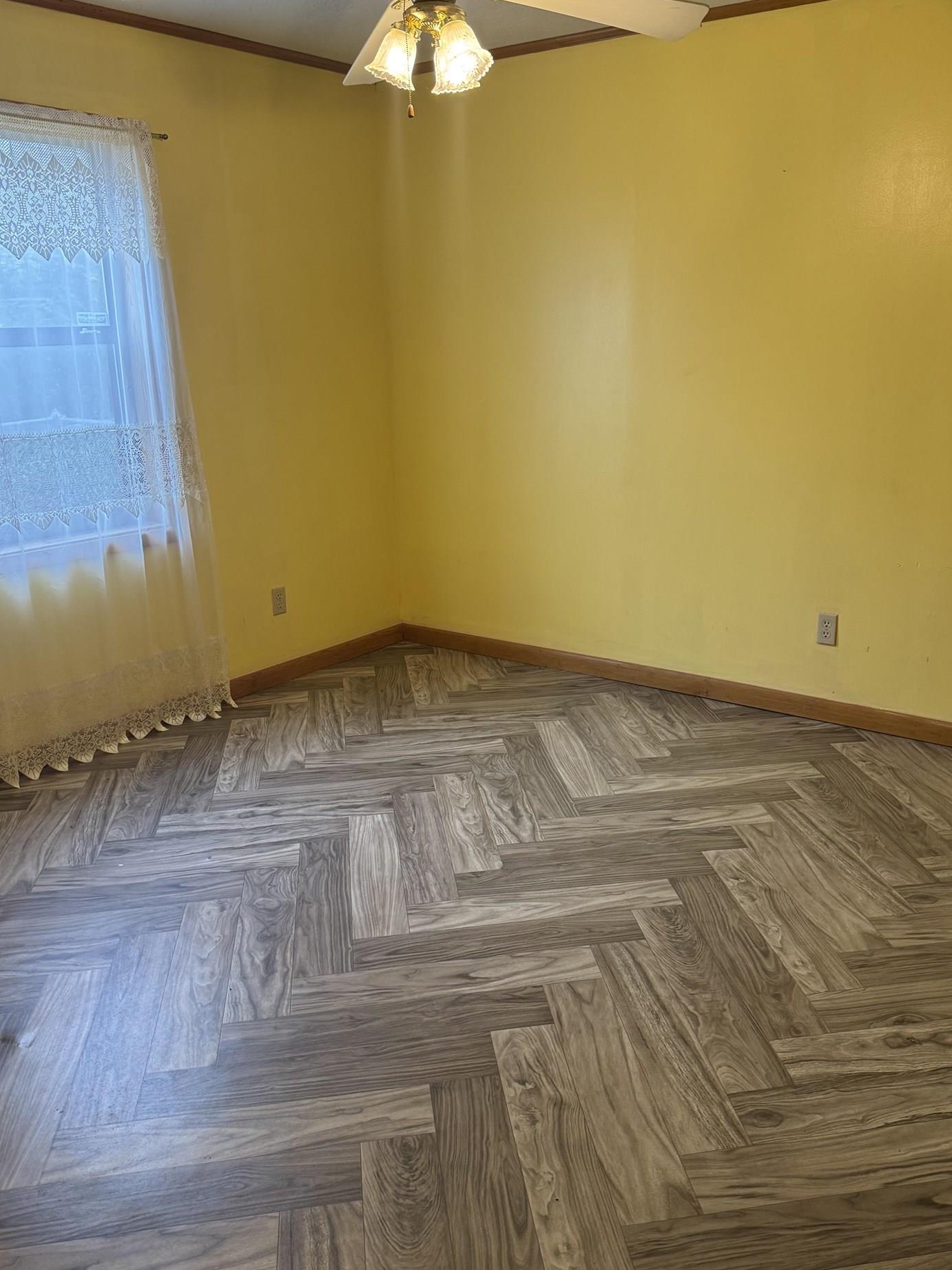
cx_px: 517
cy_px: 654
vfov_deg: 60.0
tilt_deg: -15.0
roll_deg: +3.1
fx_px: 1100
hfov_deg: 46.7
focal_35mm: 30
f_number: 1.78
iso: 200
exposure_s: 1/60
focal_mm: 6.76
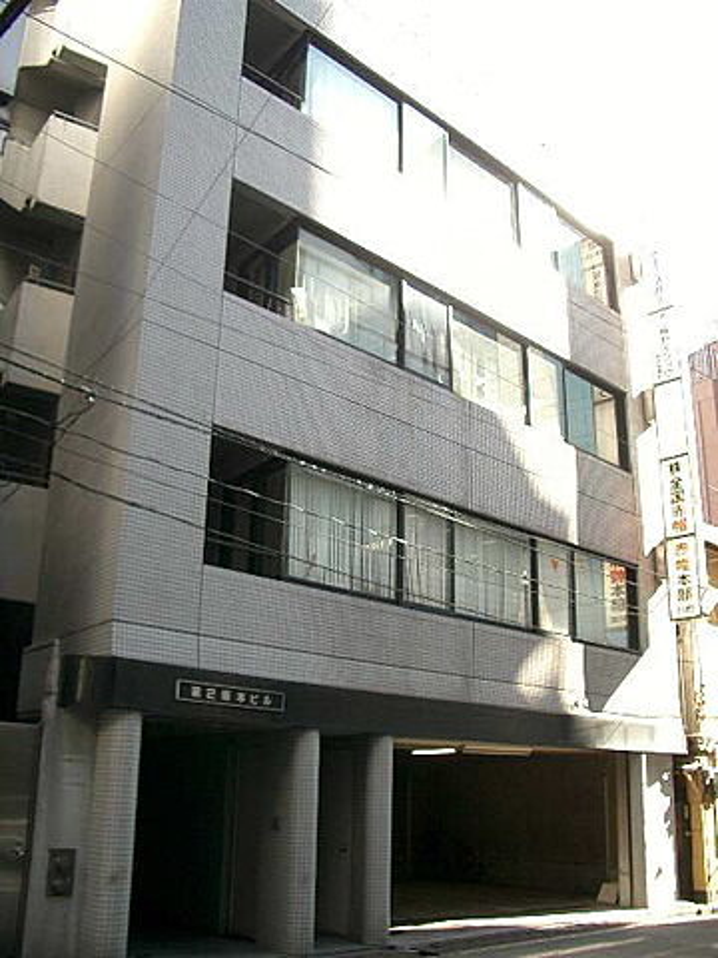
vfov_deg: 52.6
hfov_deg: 40.7
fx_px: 968
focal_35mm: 35
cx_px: 359
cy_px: 479
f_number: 2.6
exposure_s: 1/100
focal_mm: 5.8
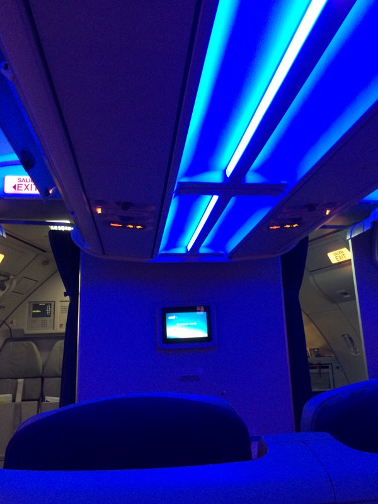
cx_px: 189
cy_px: 252
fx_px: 437
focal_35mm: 30
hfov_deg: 46.8
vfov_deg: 60.0
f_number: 2.2
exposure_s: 1/30
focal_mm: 4.12
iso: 200
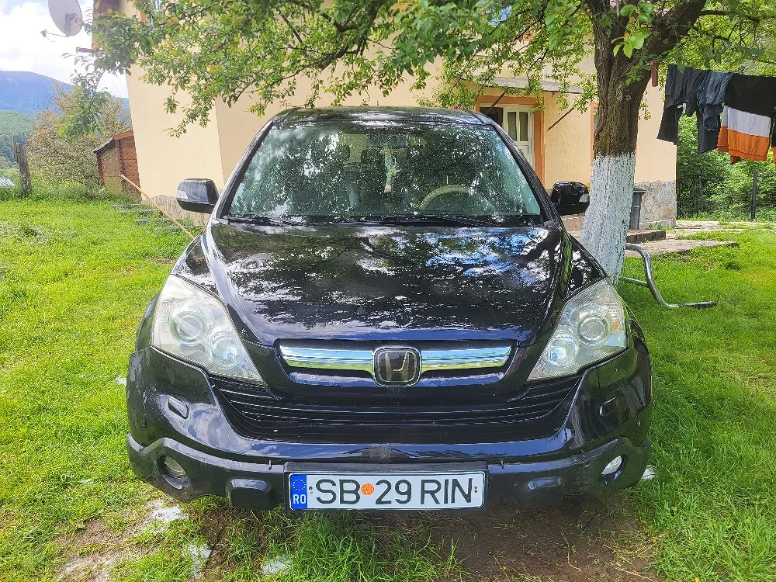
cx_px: 388
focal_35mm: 26
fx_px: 583
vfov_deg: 53.1
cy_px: 291
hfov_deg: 67.3
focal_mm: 5.4
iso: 40
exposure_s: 1/323
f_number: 1.8
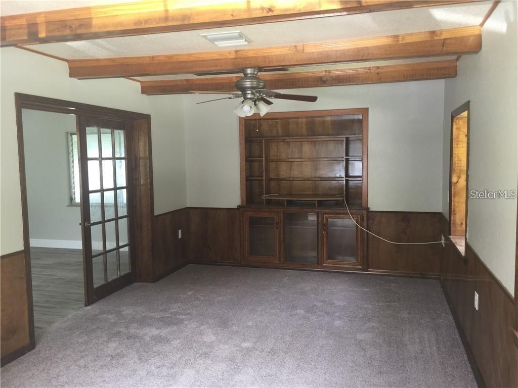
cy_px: 194
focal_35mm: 29
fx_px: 434
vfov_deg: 48.2
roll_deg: -0.3
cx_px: 259
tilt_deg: -3.8
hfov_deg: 61.7
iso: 40
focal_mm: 4.15
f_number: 2.2
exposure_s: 1/15
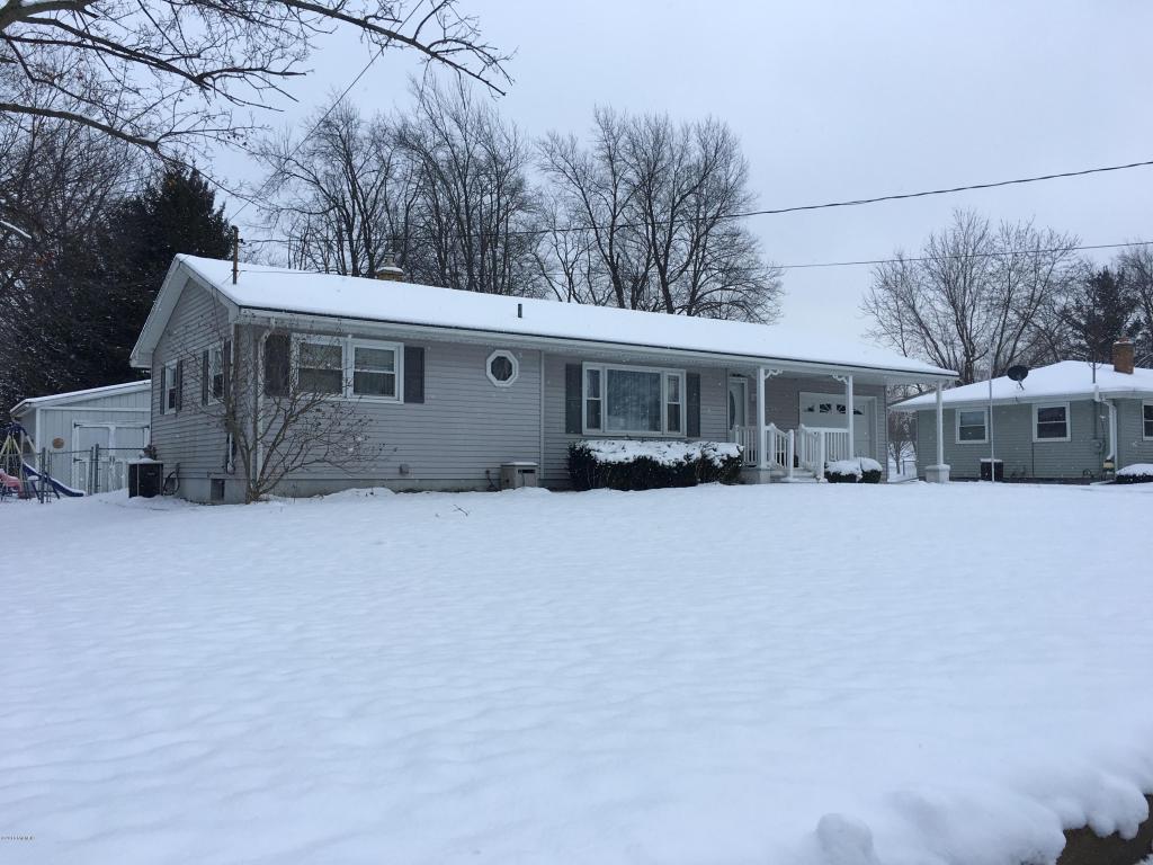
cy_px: 432
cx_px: 576
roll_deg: -0.5
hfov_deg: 61.7
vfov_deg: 48.2
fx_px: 966
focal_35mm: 29
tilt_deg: +3.7
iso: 25
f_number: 2.2
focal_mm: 4.15
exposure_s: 1/651
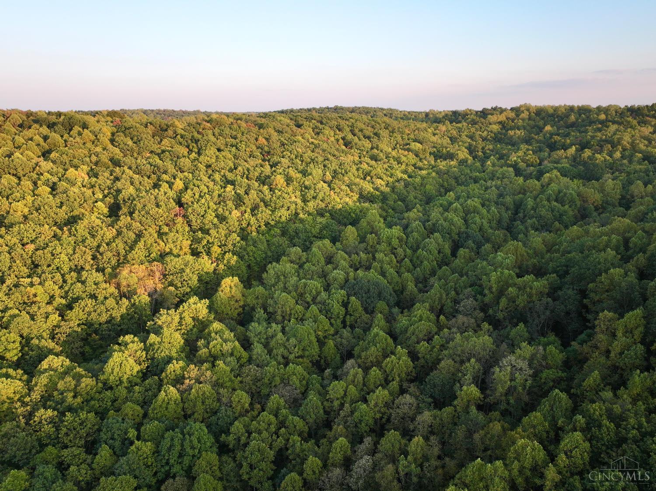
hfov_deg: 71.6
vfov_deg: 56.8
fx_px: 455
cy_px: 246
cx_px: 328
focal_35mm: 24
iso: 140
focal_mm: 12.29
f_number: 2.8
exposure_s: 1/15
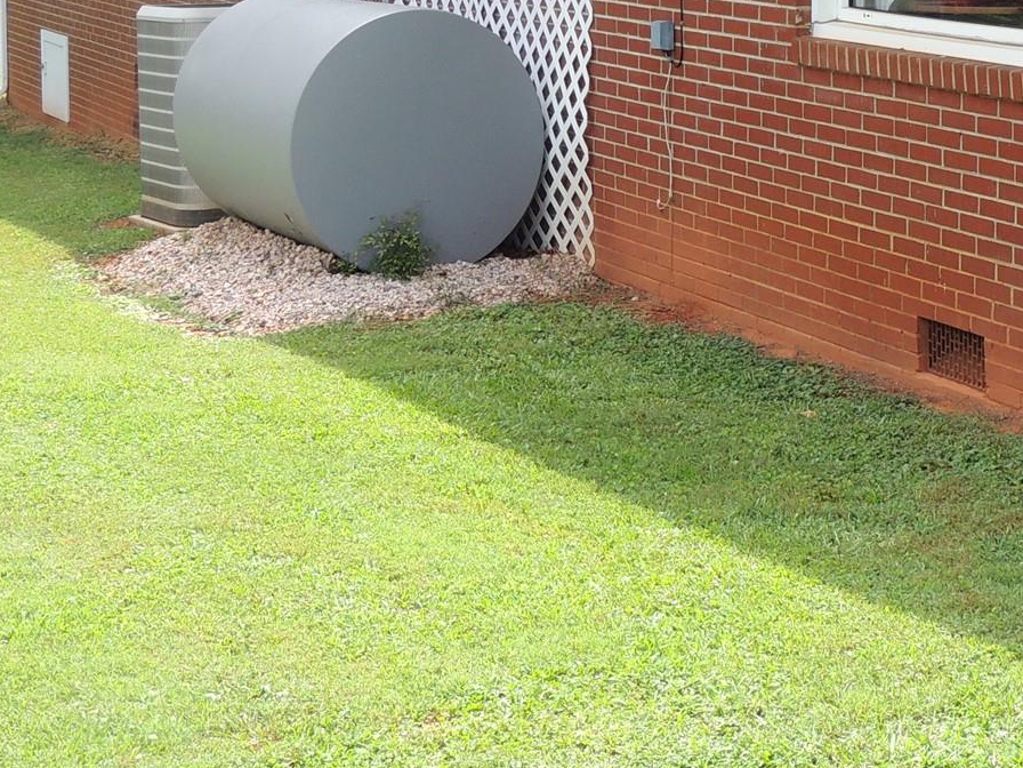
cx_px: 686
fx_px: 2364
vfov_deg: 18.2
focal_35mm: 80
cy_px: 114
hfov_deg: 24.3
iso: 100
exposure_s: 1/250
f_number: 3.3
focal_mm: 6.2
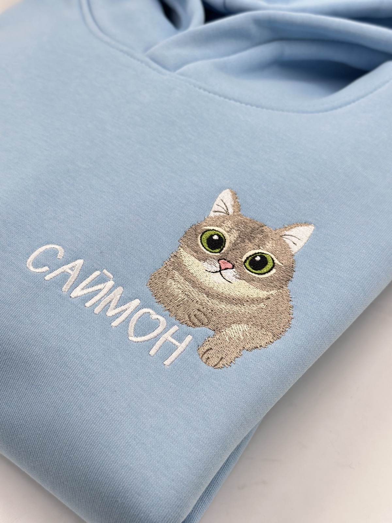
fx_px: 725
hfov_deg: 30.3
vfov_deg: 39.7
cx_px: 196
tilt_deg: -48.7
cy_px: 262
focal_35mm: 48
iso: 80
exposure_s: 1/694
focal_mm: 6.86
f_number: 1.78
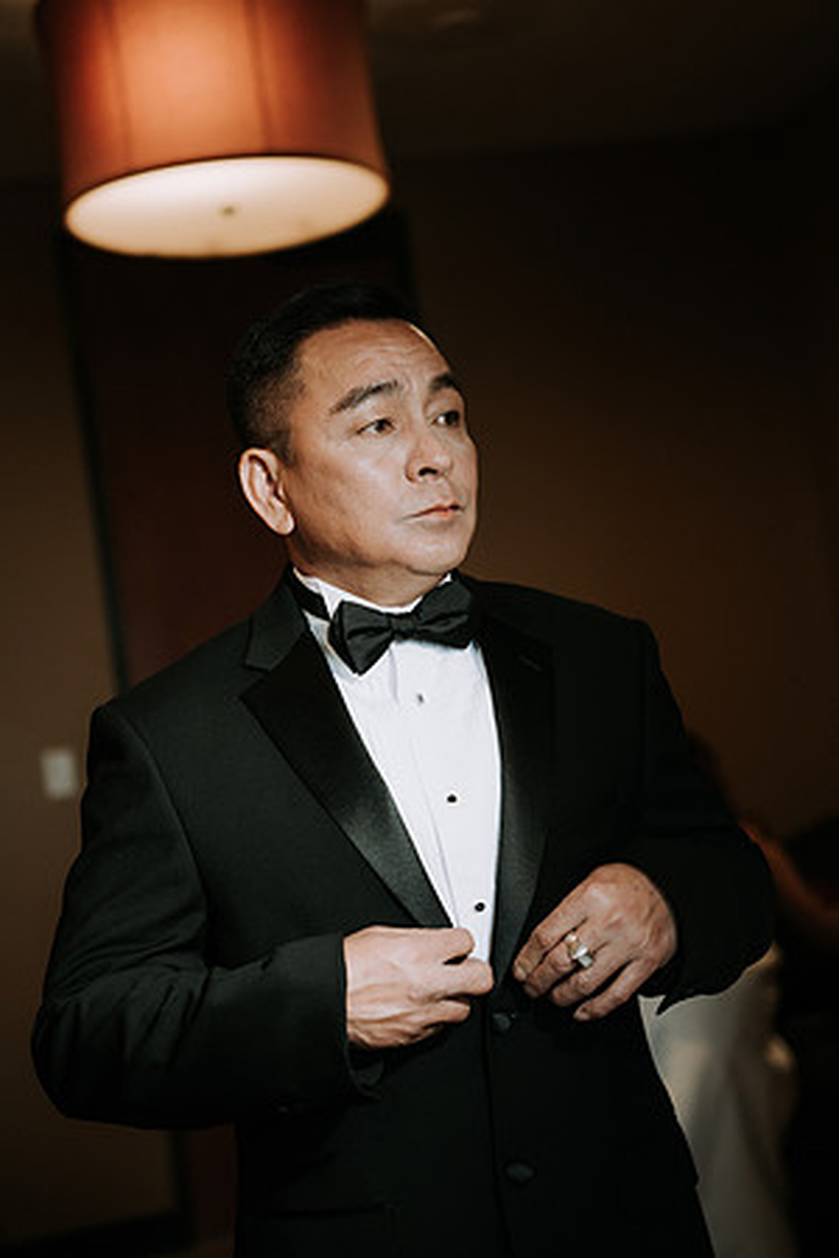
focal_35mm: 63
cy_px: 629
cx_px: 420
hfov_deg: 21.6
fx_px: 2202
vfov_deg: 31.9
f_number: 2.8
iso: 1000
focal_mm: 63
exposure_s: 1/200
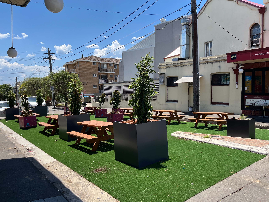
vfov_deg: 53.1
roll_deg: +0.6
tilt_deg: -3.3
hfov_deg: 67.3
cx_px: 134
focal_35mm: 26
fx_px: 202
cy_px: 101
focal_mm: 5.1
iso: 50
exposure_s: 1/2062
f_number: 1.6
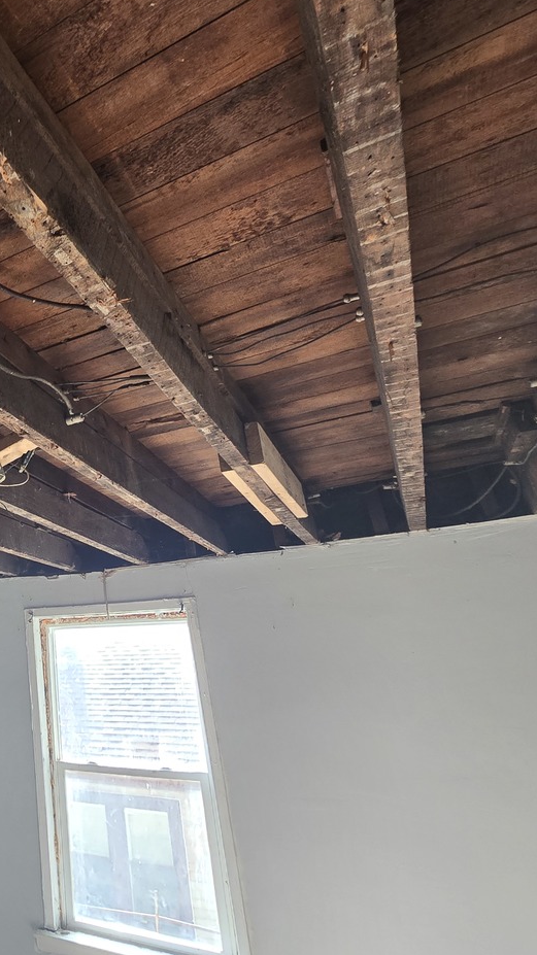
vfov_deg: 81.2
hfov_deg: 40.2
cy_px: 475
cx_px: -72
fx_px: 557
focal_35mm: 22
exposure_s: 1/60
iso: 125
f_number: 2.2
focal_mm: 2.2
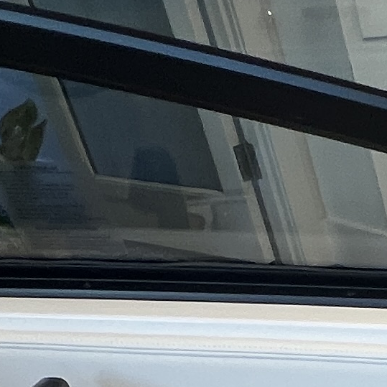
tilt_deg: -45.8
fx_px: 1088
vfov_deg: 14.6
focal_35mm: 86
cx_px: 703
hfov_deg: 16.7
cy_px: 883
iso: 50
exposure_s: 1/99
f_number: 1.8
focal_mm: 1.57
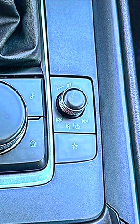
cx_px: -12
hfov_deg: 21.0
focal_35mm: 59
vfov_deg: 34.5
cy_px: 117
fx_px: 360
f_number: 1.78
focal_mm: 6.86
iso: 80
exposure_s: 1/40
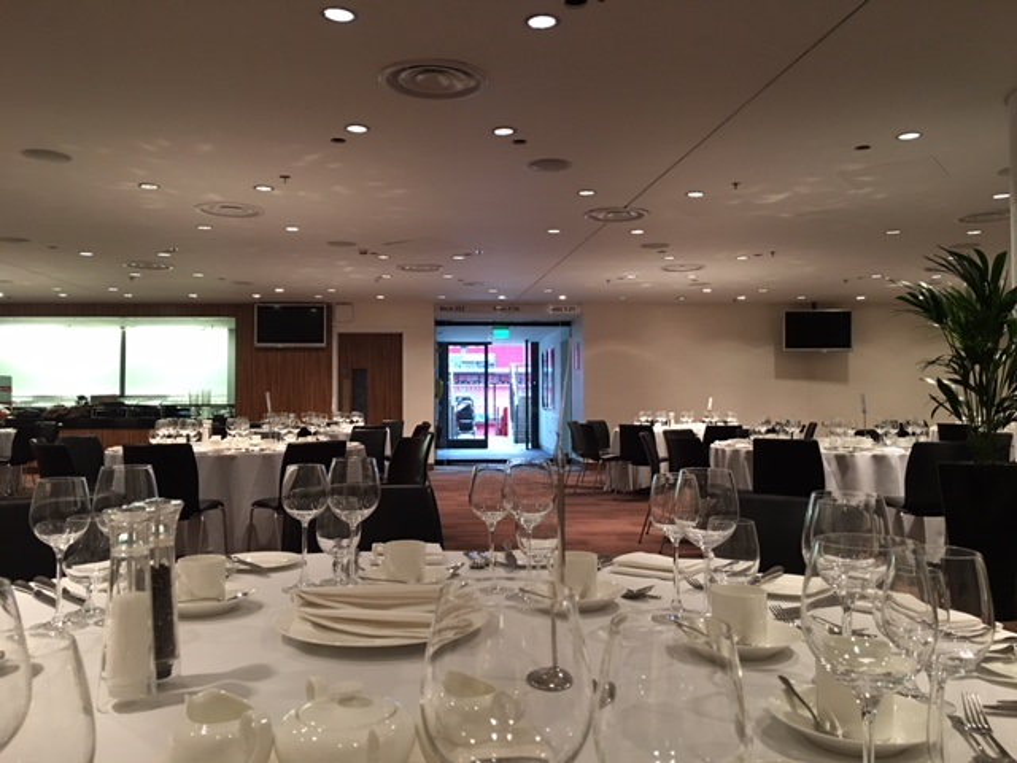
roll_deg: +0.1
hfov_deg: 61.7
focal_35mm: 29
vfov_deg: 48.2
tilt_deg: +2.1
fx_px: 852
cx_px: 508
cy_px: 382
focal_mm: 4.15
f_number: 2.2
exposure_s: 1/17
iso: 125
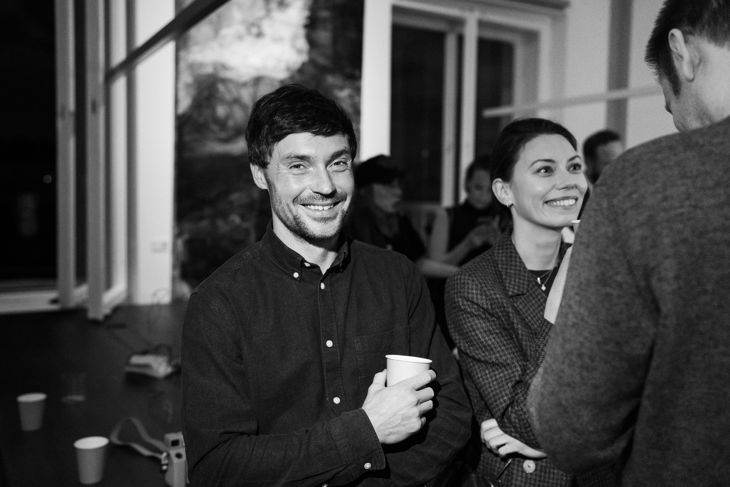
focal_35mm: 36
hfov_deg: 53.3
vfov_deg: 37.0
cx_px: 357
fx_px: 727
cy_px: 239
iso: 1600
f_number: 2.5
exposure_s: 1/200
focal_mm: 35
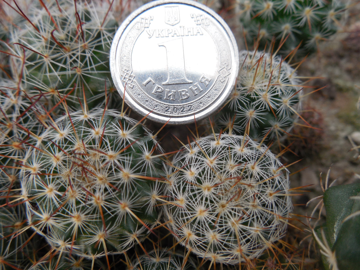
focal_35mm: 31
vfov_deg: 45.4
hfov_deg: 58.4
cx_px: 180
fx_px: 322
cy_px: 135
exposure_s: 1/30
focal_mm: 5.6
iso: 200
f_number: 3.6
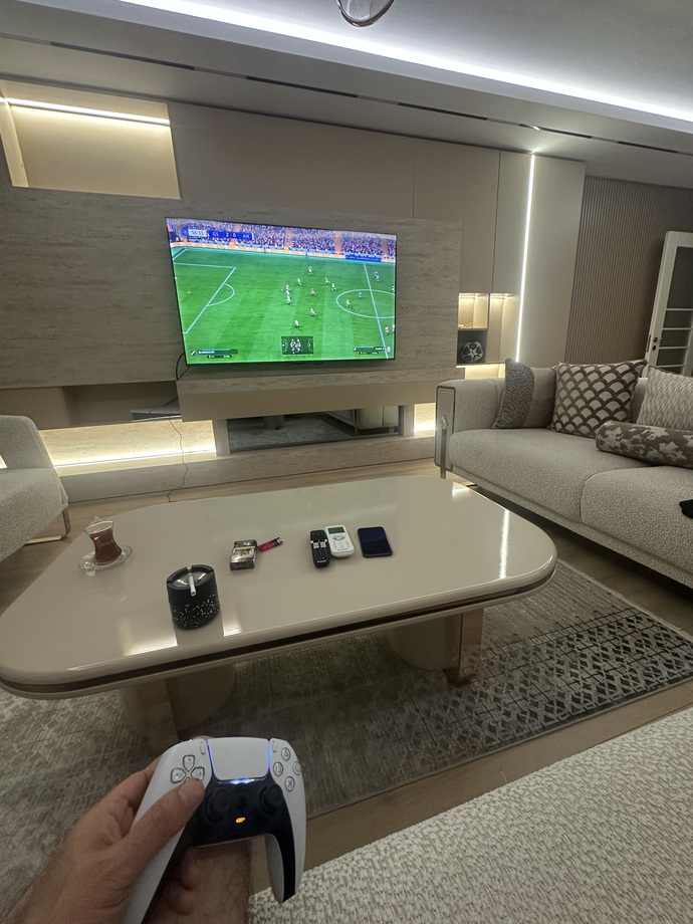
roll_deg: +1.1
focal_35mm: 14
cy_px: 462
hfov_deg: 85.7
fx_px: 374
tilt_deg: -15.4
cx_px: 346
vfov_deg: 102.1
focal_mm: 2.22
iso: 320
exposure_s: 1/60
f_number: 2.2
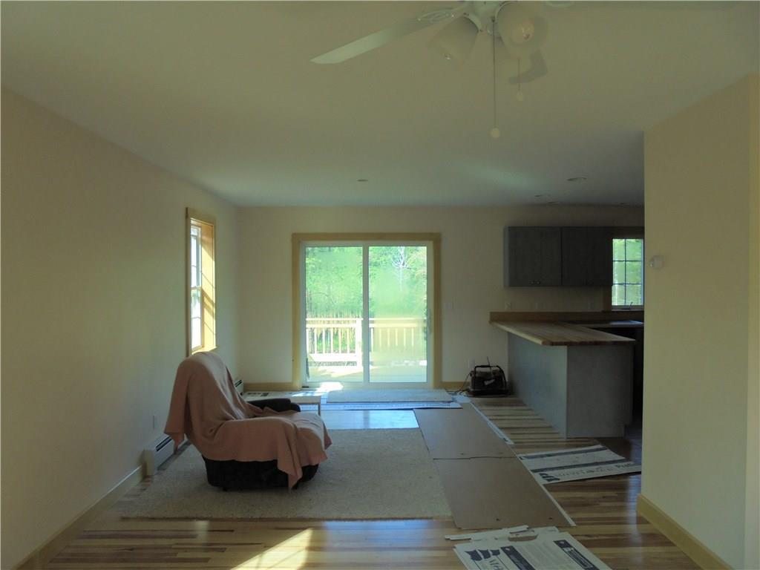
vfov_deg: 53.1
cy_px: 285
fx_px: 571
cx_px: 380
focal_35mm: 26
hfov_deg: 67.3
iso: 100
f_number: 3.5
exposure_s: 1/100
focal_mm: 4.6
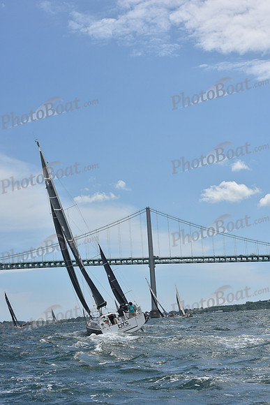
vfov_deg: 28.8
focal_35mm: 70
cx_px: 135
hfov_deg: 19.5
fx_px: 787
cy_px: 202
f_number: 10
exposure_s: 1/1000
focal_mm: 70
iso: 250
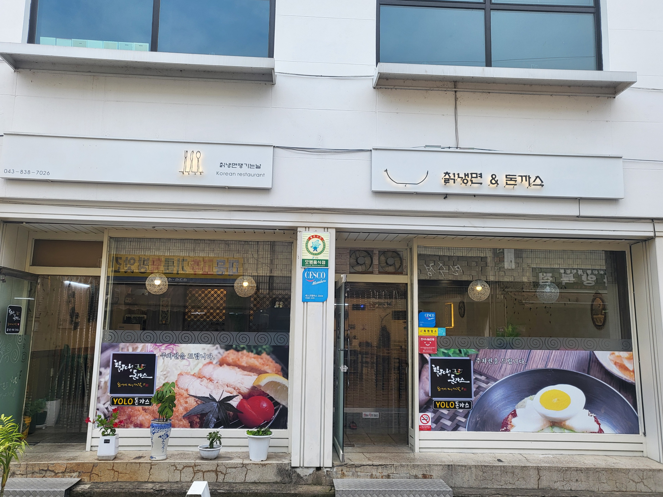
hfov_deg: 67.3
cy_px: 248
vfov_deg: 53.1
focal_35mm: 26
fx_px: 498
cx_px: 332
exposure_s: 1/909
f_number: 1.8
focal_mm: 4.25
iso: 50
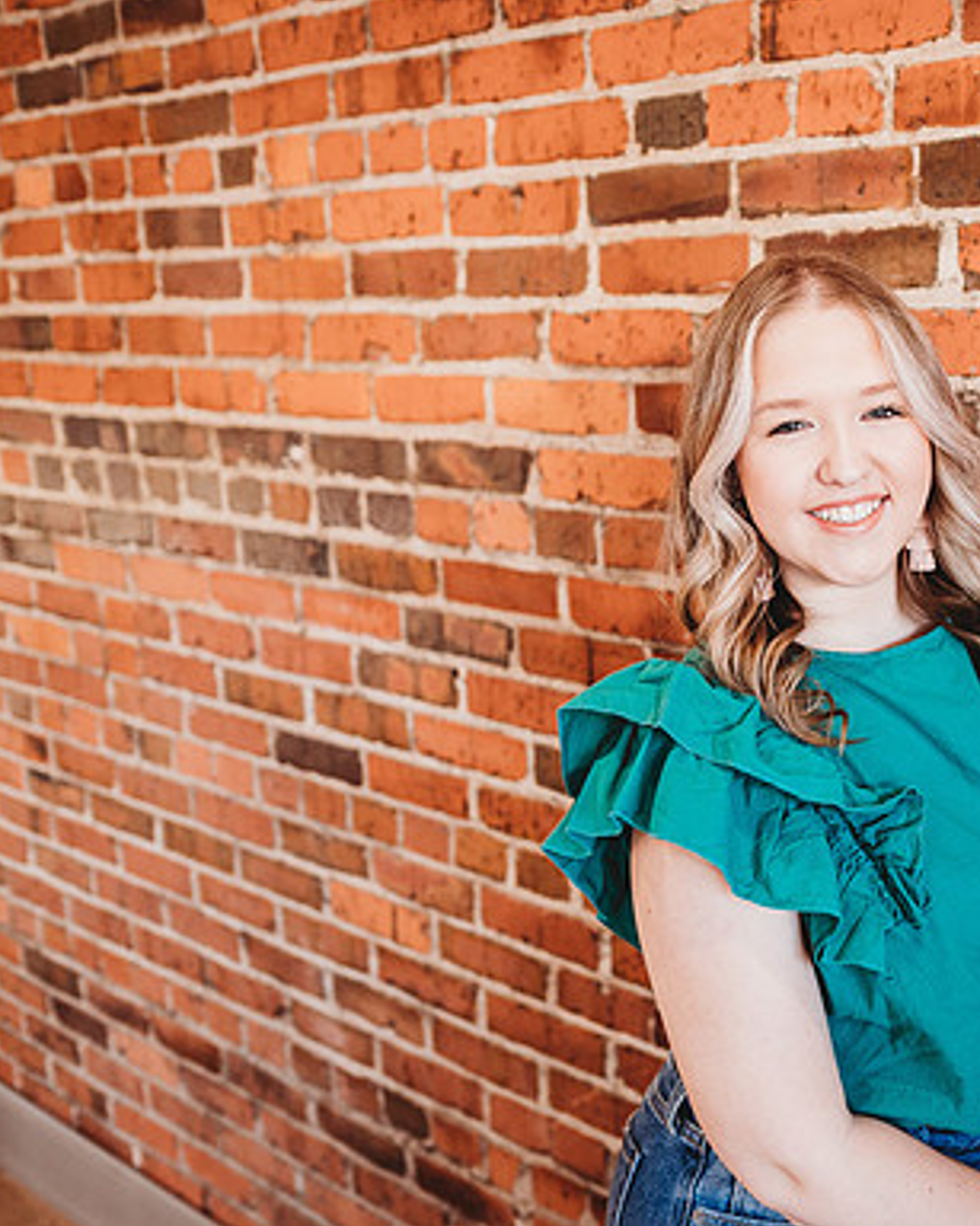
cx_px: 887
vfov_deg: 52.9
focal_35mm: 34
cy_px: 611
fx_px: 1233
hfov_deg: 40.0
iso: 500
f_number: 2.2
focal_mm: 24
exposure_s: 1/160
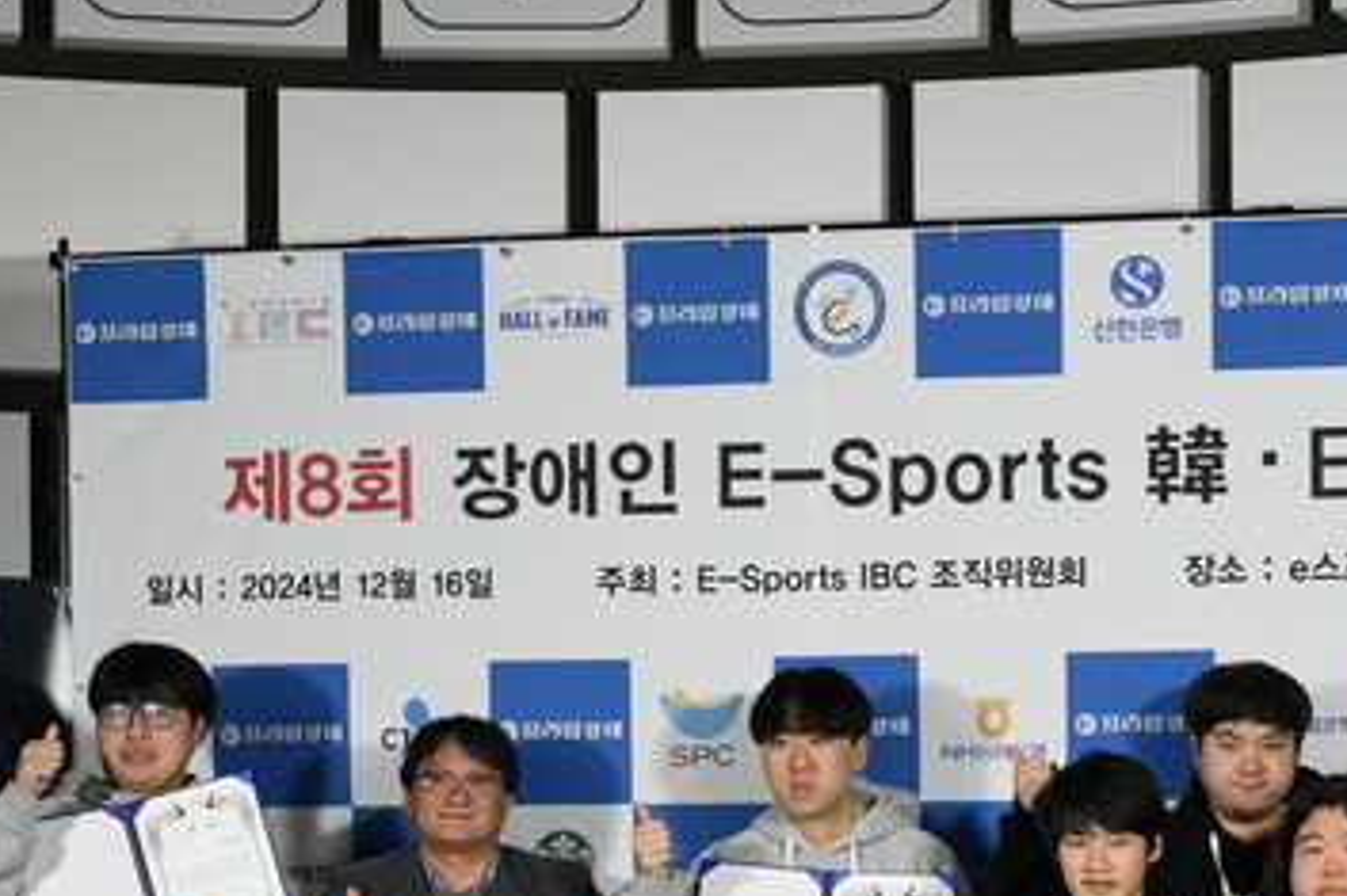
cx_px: 832
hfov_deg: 21.4
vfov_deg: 14.2
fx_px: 3553
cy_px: 829
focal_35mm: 95
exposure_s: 1/250
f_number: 8
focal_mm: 50
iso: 6400
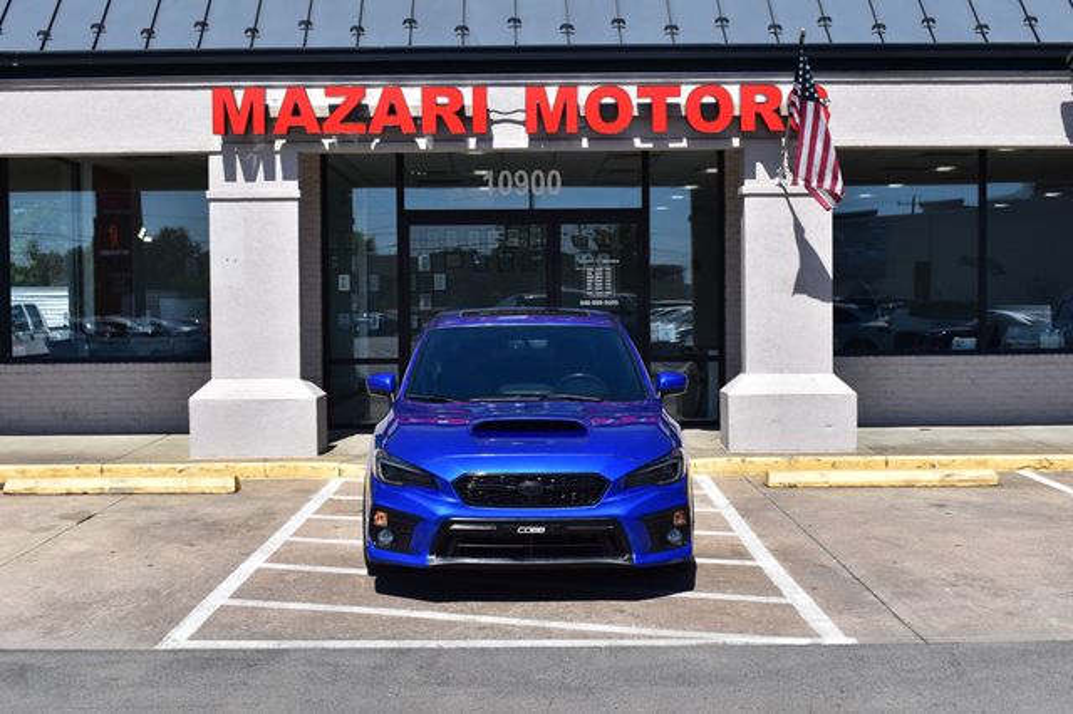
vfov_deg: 28.9
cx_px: 536
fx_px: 1385
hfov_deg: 42.3
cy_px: 357
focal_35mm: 46
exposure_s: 1/500
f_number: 11
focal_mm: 31
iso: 320
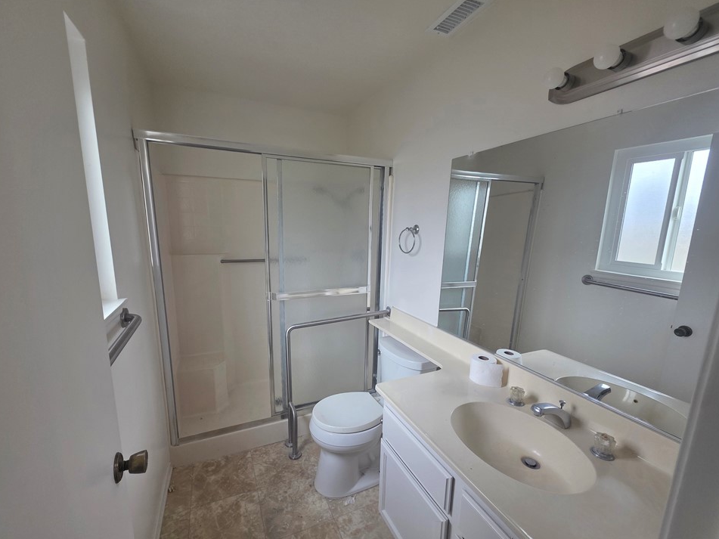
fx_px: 291
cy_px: 286
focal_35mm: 14
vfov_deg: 85.6
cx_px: 352
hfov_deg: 102.1
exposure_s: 1/120
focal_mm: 2.2
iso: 160
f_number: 1.9
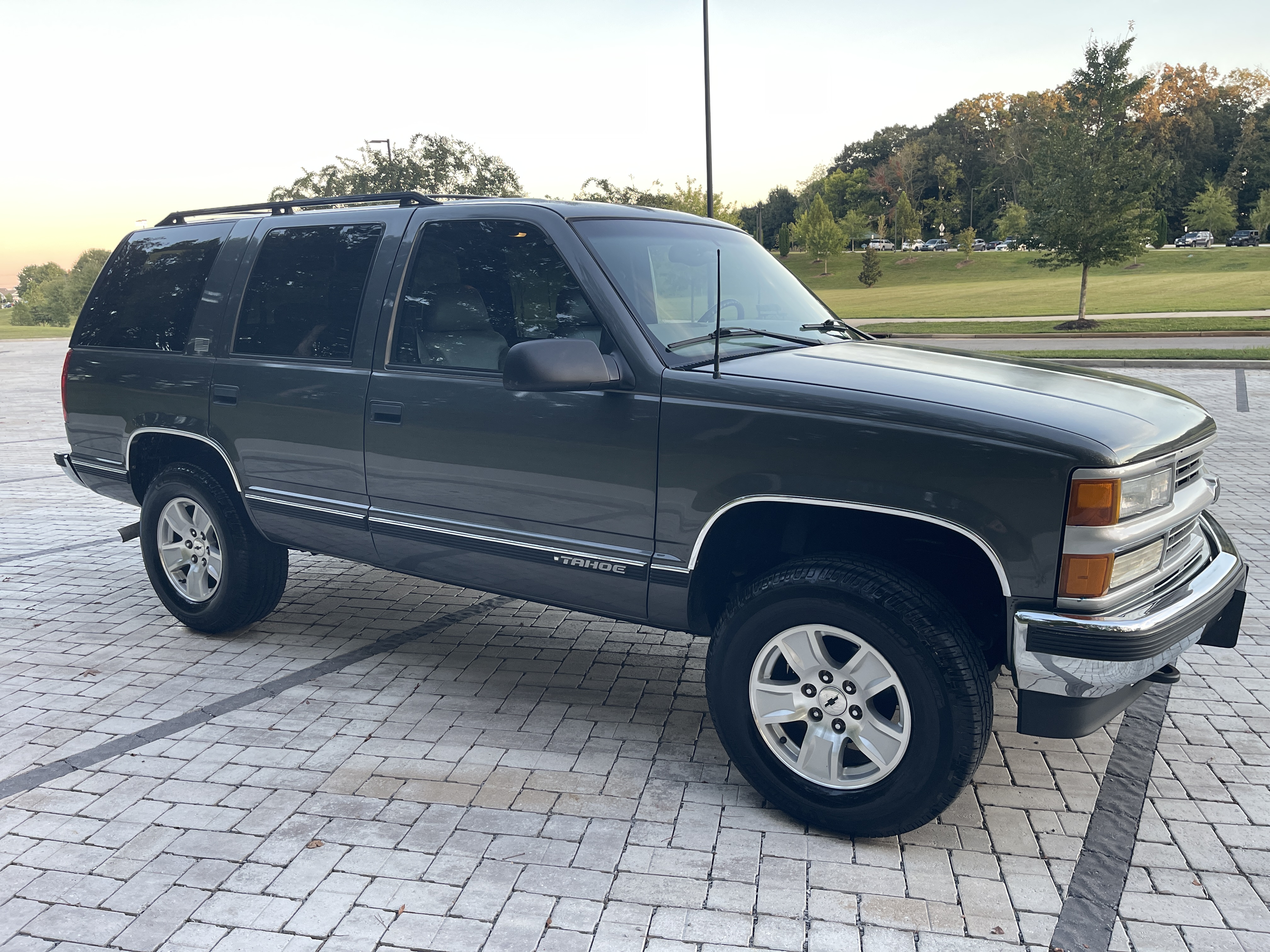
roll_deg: +2.3
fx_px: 954
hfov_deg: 67.3
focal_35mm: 26
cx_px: 635
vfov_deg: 53.1
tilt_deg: -11.9
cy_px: 476
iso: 125
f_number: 1.6
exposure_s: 1/121
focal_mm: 5.1
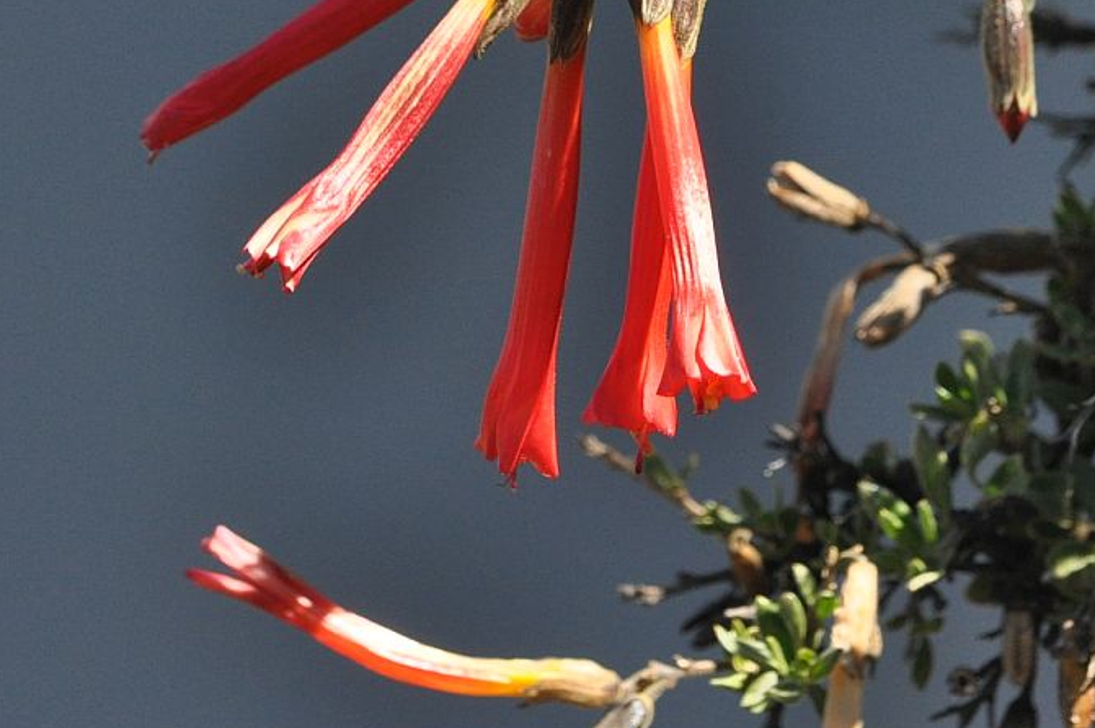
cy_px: 95
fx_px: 35309
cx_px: 672
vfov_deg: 1.2
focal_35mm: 1162
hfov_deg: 1.8
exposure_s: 1/800
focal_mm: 400
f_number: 8
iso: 800
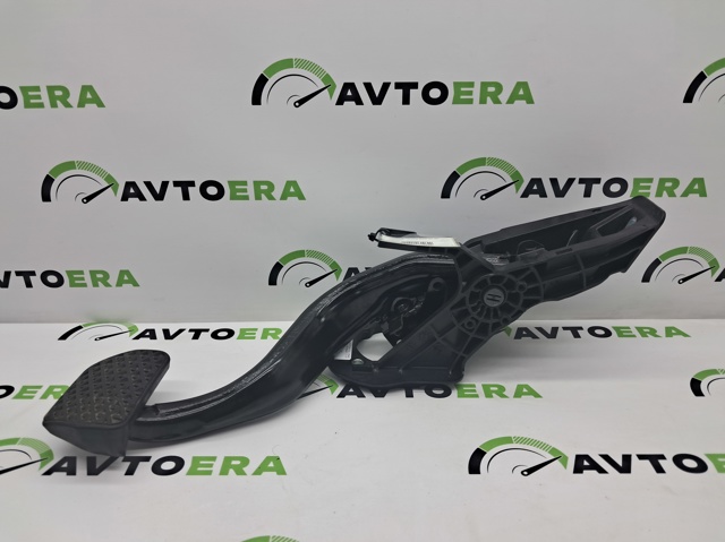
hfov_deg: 65.4
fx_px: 565
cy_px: 271
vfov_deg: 51.3
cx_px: 362
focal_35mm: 27
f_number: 1.8
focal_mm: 4
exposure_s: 1/100
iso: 50
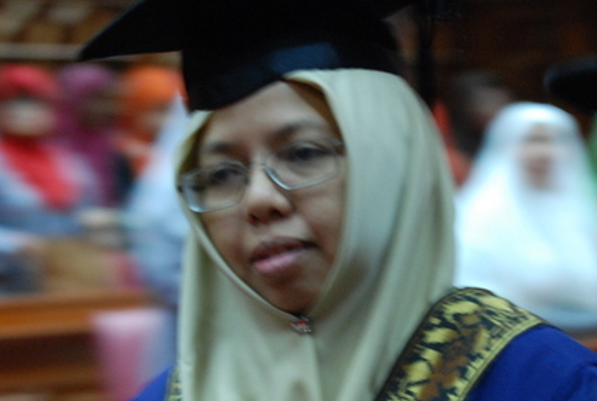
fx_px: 2659
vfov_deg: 8.6
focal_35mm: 160
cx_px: 382
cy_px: 214
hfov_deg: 12.8
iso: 1250
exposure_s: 1/20
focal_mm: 70
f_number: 4.5
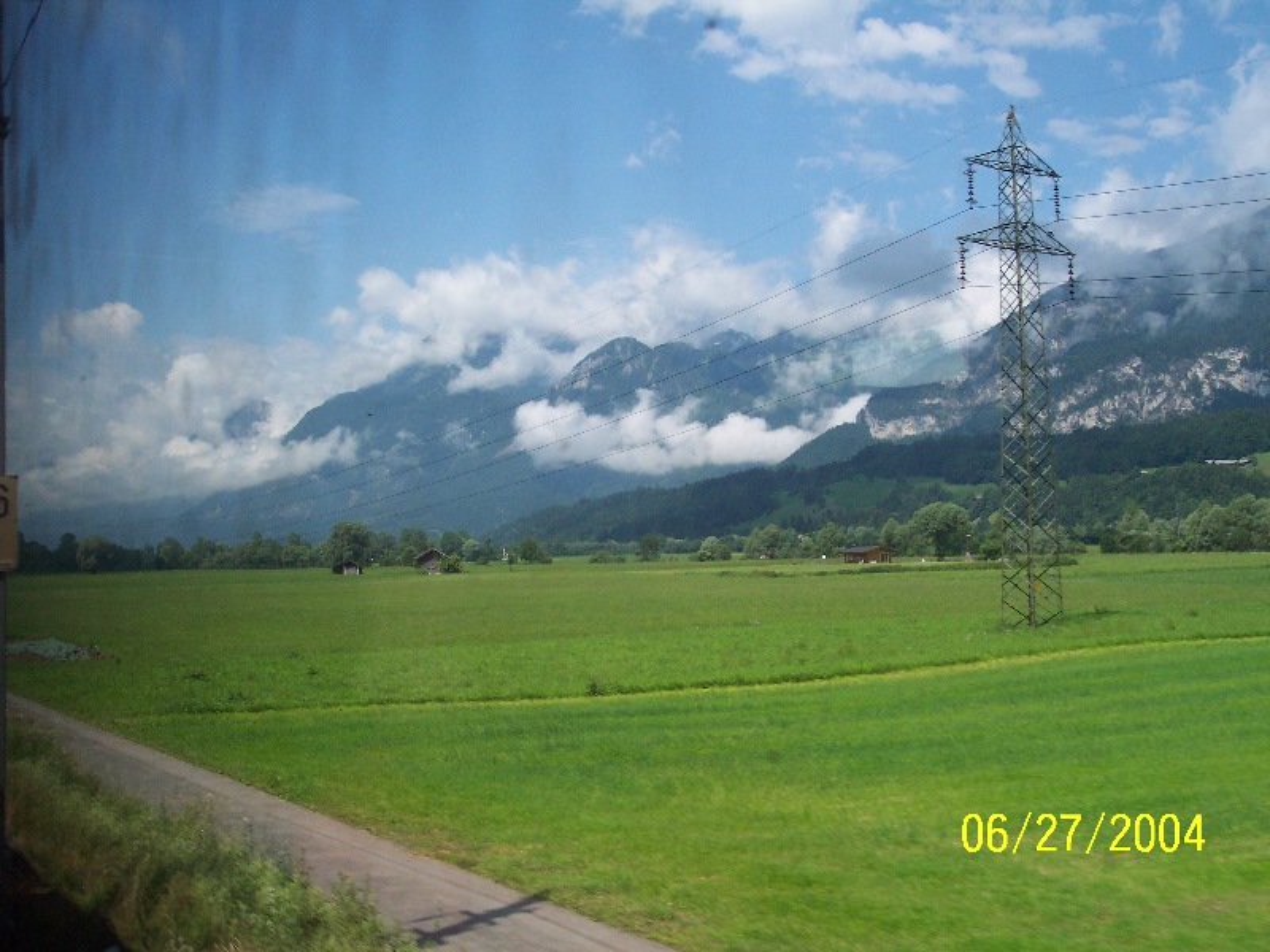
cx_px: 635
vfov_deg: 37.7
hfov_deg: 49.0
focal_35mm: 38
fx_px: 1394
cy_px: 476
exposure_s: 1/350
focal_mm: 8
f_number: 4.8
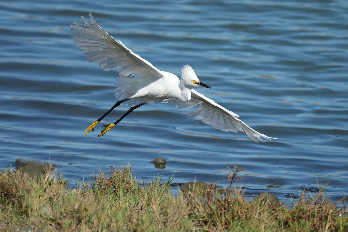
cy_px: 116
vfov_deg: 1.6
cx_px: 174
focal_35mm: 840
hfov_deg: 2.5
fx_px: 8119
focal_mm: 560
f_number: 6.3
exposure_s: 1/3200
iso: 640
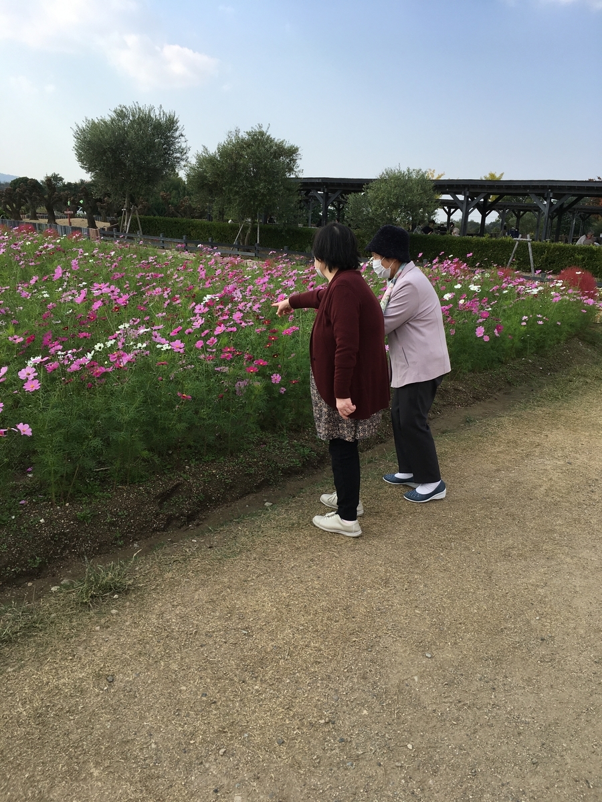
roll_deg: -1.5
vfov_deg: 61.7
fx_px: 672
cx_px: 301
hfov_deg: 48.2
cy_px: 401
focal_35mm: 29
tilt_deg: -16.1
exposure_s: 1/1026
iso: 25
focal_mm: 4.15
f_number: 2.2
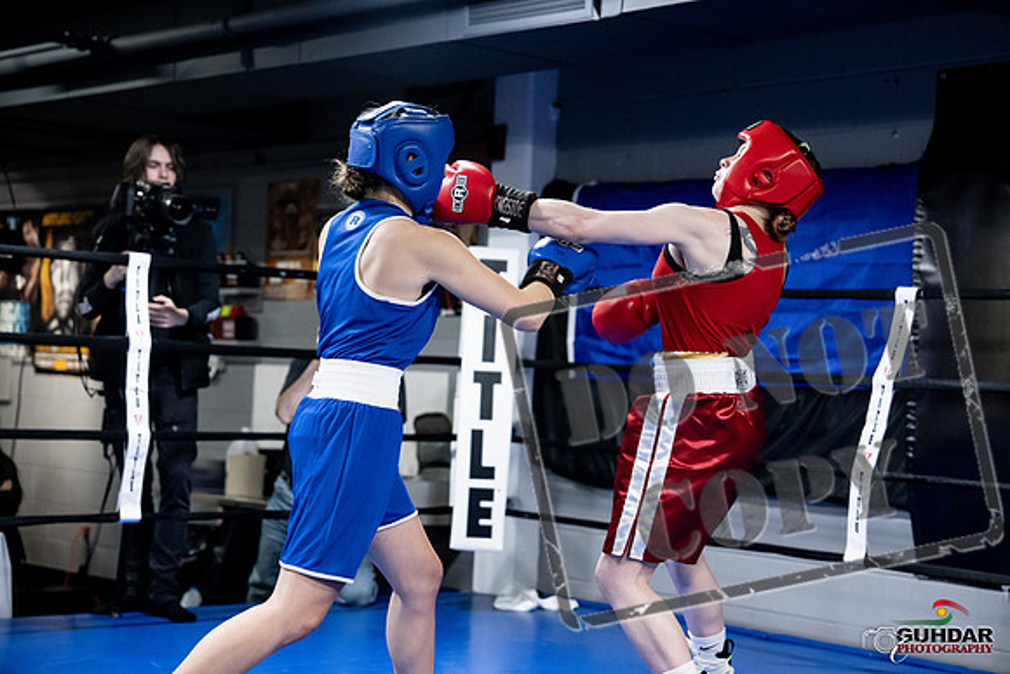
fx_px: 1964
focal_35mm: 70
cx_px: 505
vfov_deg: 19.5
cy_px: 337
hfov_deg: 28.8
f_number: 2.8
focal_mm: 70
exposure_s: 1/1000
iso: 8000
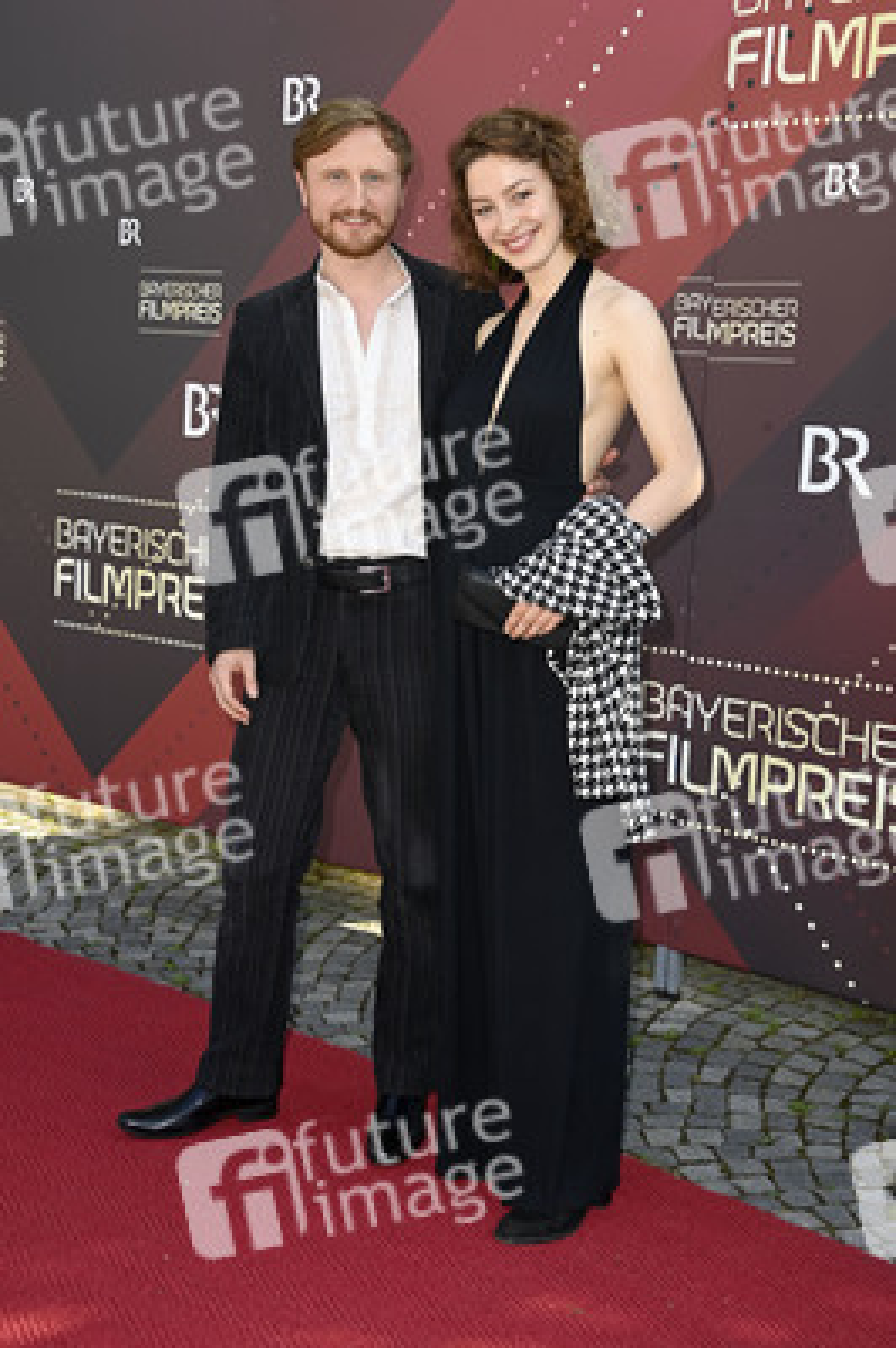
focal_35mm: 52
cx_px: 448
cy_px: 674
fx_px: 1945
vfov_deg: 38.2
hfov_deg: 25.9
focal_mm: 52
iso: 400
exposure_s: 1/250
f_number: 7.1
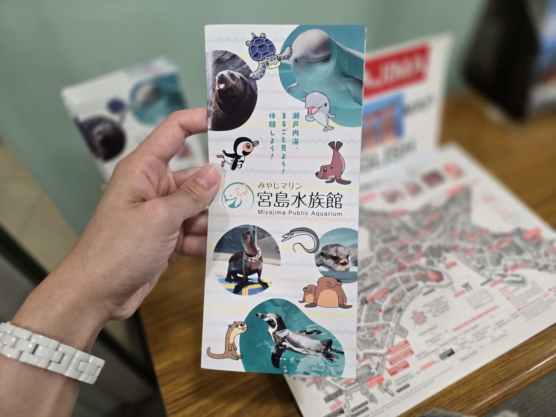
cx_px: 278
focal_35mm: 23
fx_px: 369
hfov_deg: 73.9
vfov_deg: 58.9
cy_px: 208
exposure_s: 1/120
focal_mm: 6.3
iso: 320
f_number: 1.7
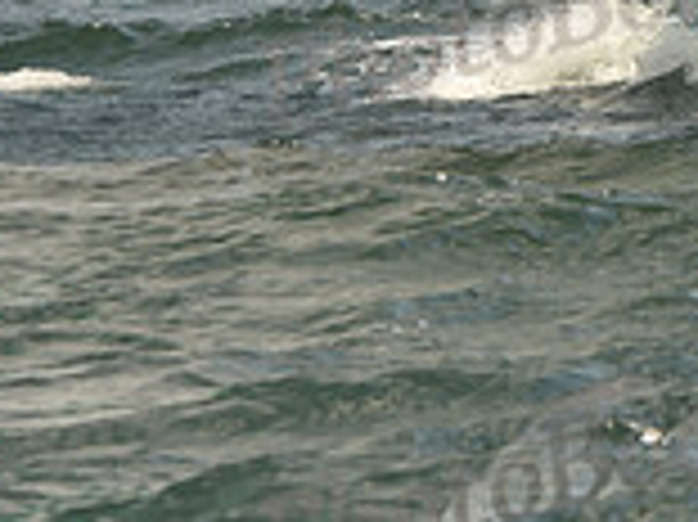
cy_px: -286
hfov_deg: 3.6
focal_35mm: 541
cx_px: 1130
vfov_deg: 2.7
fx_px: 10900
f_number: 7.1
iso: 250
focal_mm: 150
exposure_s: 1/640
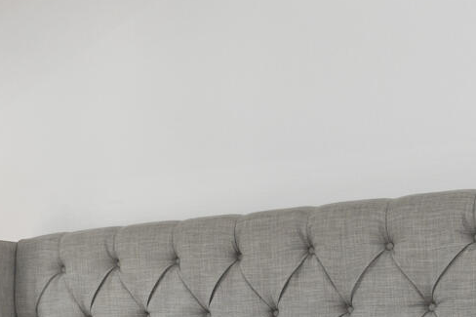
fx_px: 1137
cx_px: -95
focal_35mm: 86
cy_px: 366
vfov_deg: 15.4
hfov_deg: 21.9
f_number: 9
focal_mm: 14
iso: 320
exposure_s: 1/30
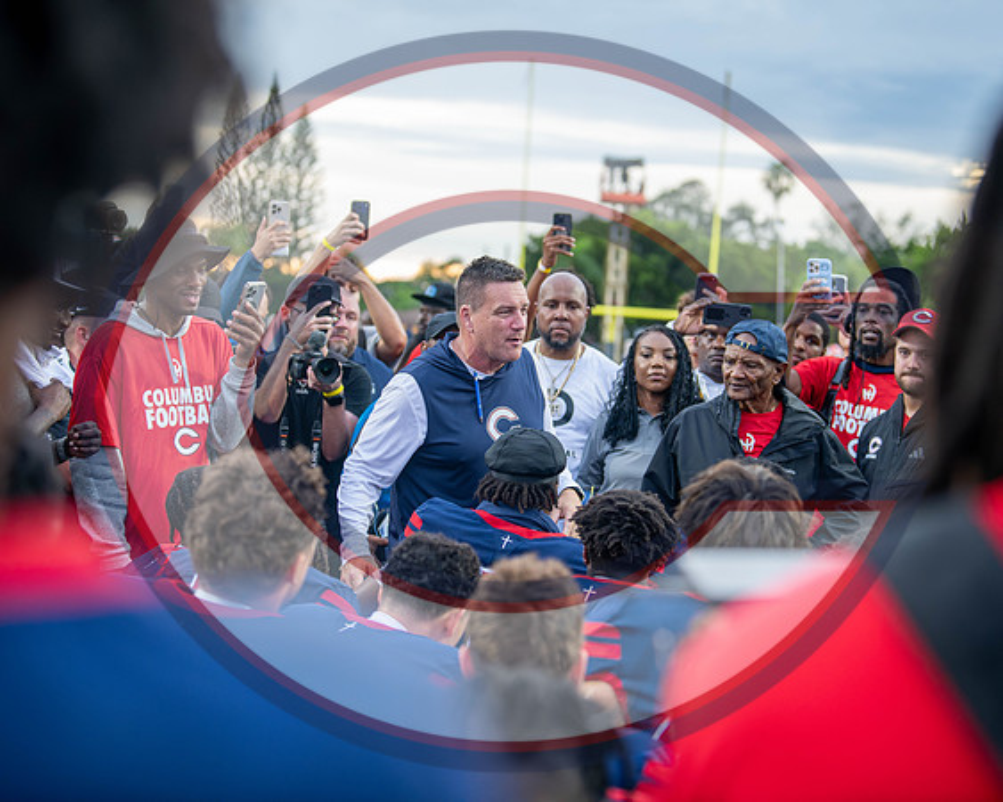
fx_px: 2506
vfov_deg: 18.2
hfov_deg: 22.6
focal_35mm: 84
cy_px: 401
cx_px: 491
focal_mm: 75
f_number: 2.8
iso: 2000
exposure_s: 1/1000
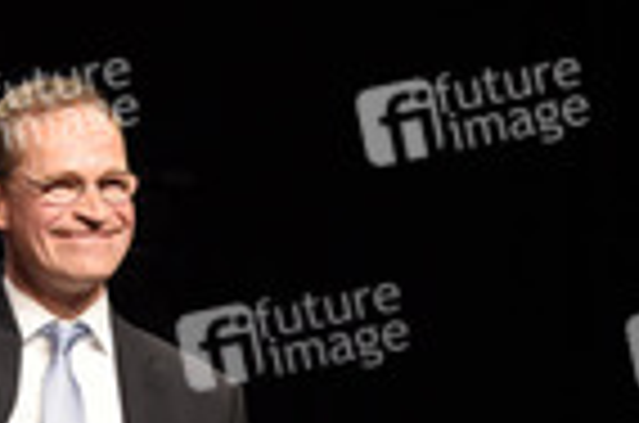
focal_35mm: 127
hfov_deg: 15.7
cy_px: 450
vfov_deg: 10.6
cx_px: -97
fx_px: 2249
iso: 2000
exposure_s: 1/250
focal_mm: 40
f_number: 5
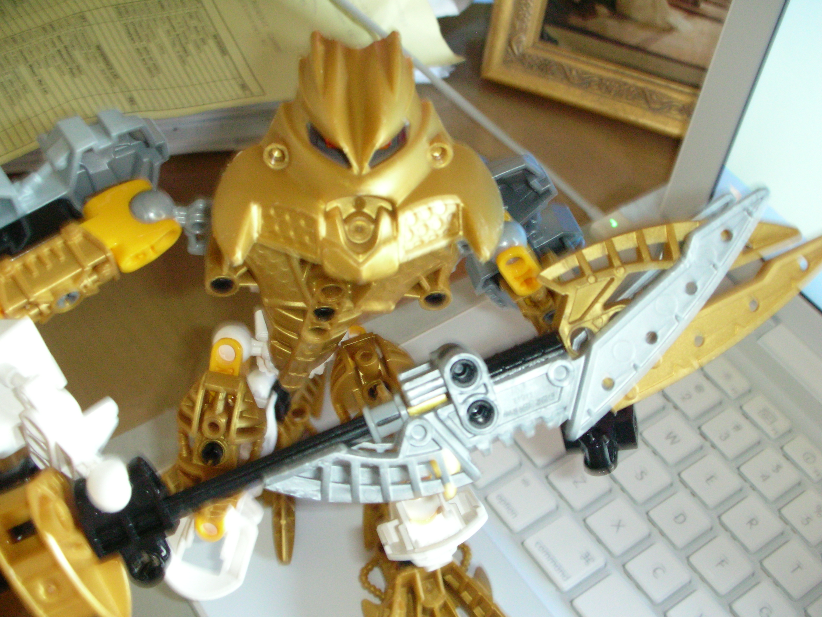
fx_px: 1092
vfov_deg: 31.5
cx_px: 411
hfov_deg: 41.2
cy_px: 308
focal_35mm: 46
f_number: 3.5
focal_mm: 7.7
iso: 200
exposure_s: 1/4.7
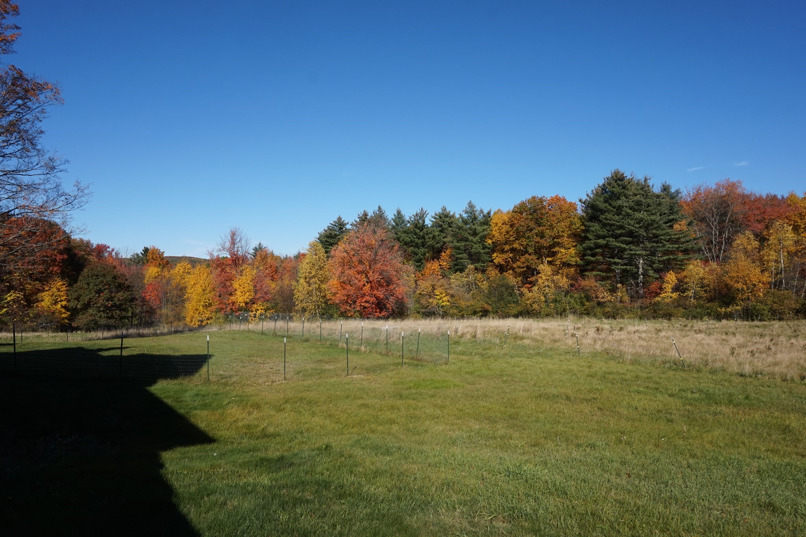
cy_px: 268
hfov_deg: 73.8
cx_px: 403
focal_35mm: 24
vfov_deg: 53.1
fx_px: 537
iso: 100
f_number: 11
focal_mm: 16
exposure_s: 1/200
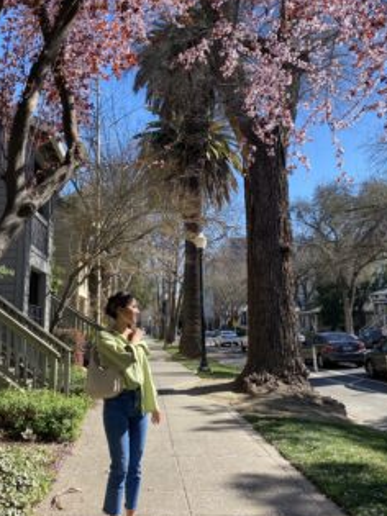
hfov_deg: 42.7
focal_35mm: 33
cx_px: 157
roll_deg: +2.1
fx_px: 492
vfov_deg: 55.3
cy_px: 234
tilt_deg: +11.8
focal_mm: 4.25
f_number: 1.8
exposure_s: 1/1300
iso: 32
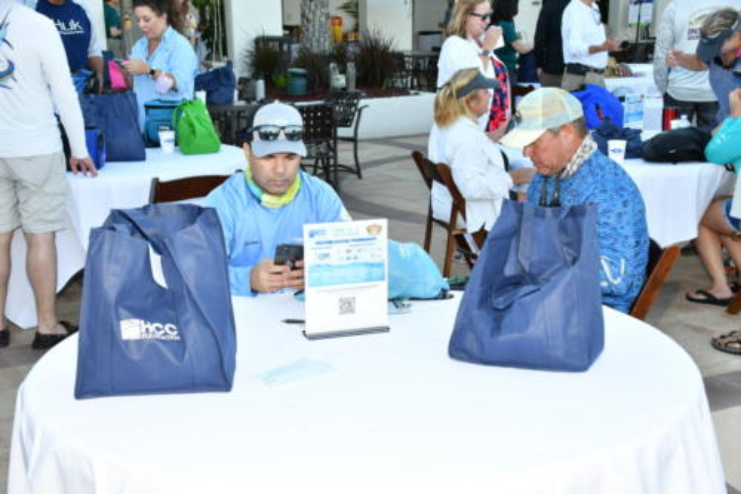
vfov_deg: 23.8
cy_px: 247
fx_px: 1173
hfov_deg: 35.1
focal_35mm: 57
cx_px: 370
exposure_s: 1/160
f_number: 8
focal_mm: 38
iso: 400
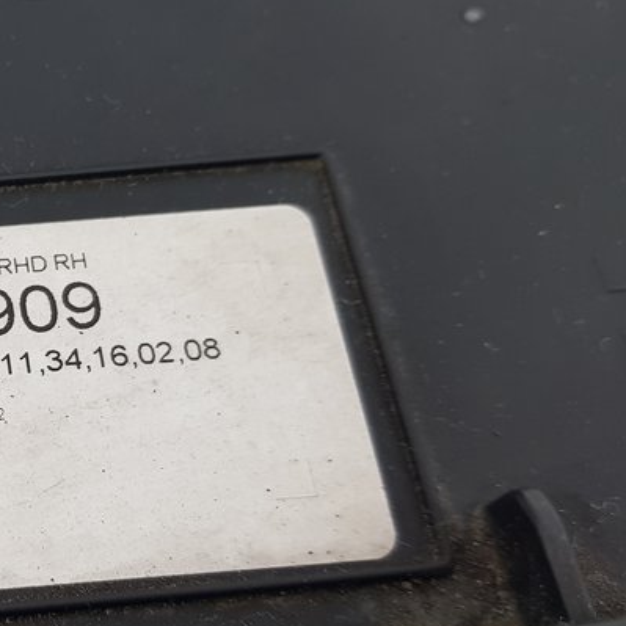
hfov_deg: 26.3
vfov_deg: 29.0
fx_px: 1207
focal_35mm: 59
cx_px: -100
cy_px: 361
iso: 125
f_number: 1.7
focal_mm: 4.2
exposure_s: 1/100
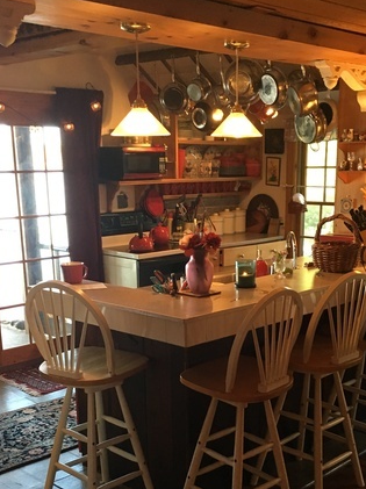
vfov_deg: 40.6
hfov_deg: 31.4
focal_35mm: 46
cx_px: 207
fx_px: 649
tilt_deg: -14.6
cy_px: 337
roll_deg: +0.3
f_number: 2.2
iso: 160
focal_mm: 4.15
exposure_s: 1/30
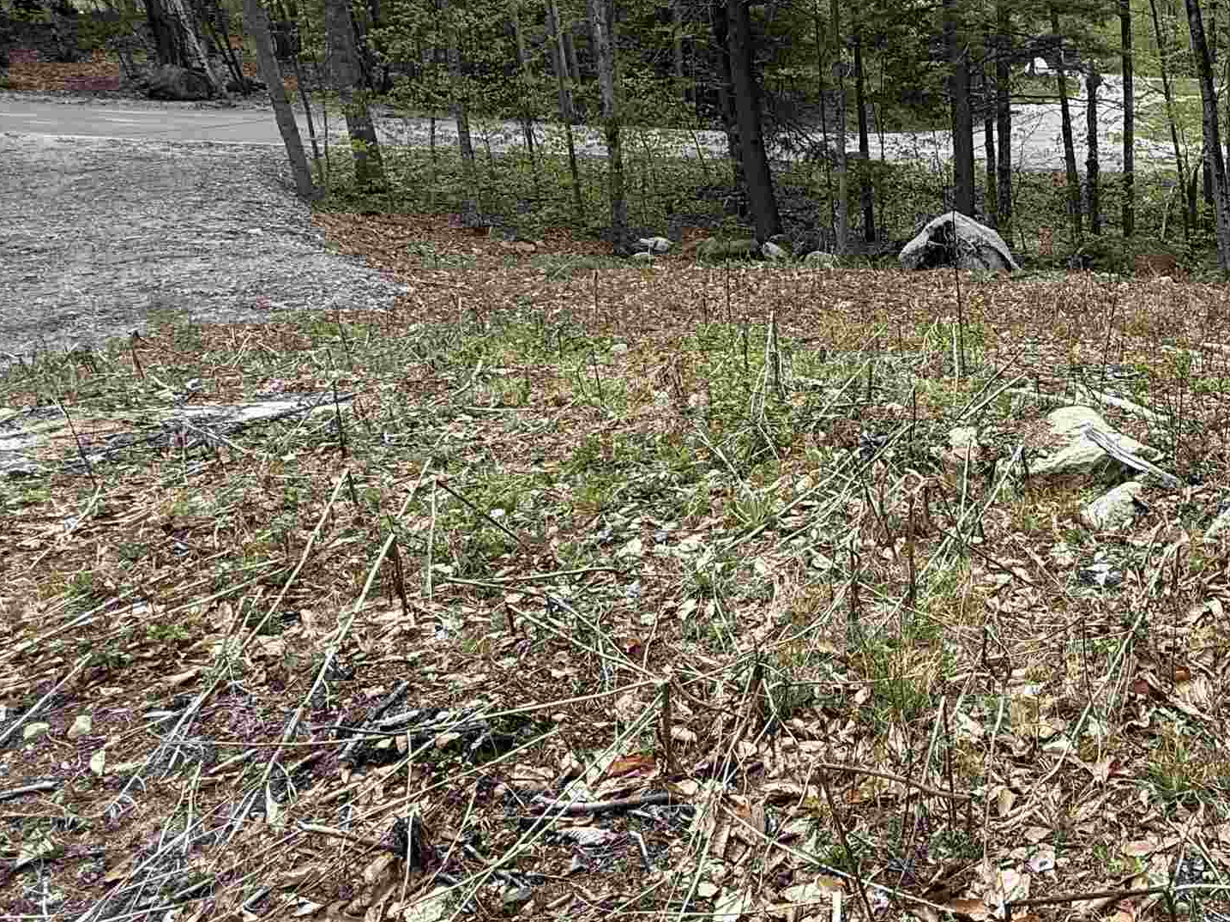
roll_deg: +0.6
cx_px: 1052
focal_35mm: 30
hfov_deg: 54.1
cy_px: 337
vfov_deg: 46.3
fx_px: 1066
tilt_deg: -17.8
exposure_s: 1/490
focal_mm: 2.22
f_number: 2.2
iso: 50
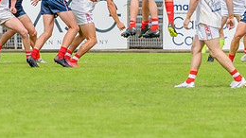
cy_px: -24
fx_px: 6357
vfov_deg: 1.2
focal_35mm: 975
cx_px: 159
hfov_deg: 2.2
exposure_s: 1/1600
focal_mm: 360
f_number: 10
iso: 800
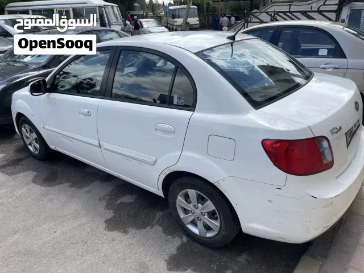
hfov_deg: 67.3
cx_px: 182
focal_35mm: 26
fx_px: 273
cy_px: 136
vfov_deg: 53.1
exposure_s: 1/3257
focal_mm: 5.1
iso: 50
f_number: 1.6
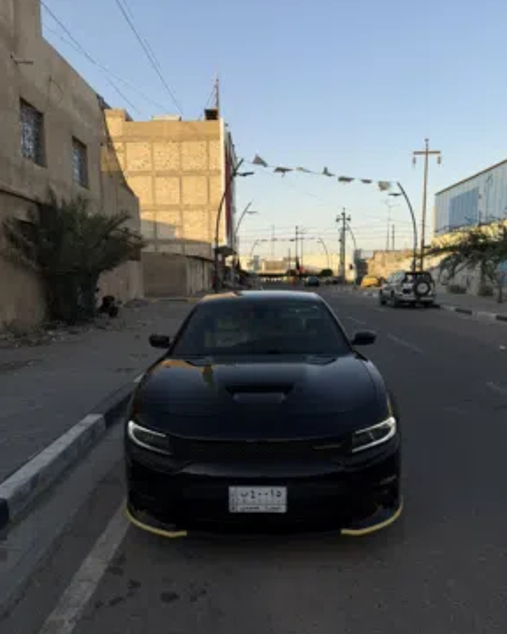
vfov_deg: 65.9
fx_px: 488
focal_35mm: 26
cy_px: 347
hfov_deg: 54.9
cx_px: 257
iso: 100
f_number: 1.78
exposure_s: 1/1250
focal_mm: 6.76
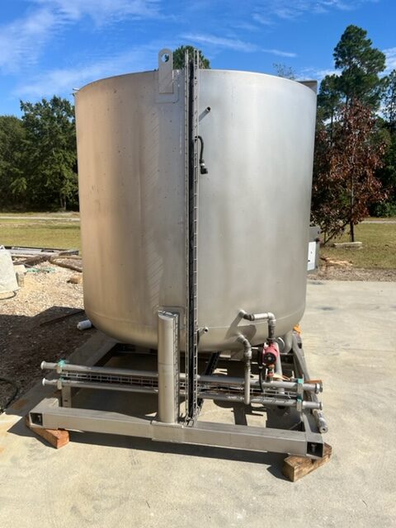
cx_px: 198
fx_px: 397
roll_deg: +0.5
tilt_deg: -9.9
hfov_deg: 53.1
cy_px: 264
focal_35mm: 26
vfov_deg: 67.3
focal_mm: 5.1
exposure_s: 1/4149
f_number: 1.6
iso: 50
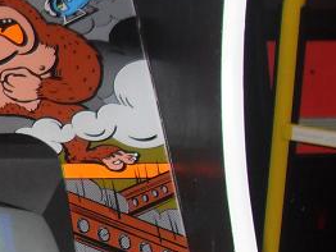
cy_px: 79
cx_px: -267
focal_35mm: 142
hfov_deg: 12.7
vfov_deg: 10.5
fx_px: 1380
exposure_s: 1/45
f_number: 2.8
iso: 100
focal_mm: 6.3
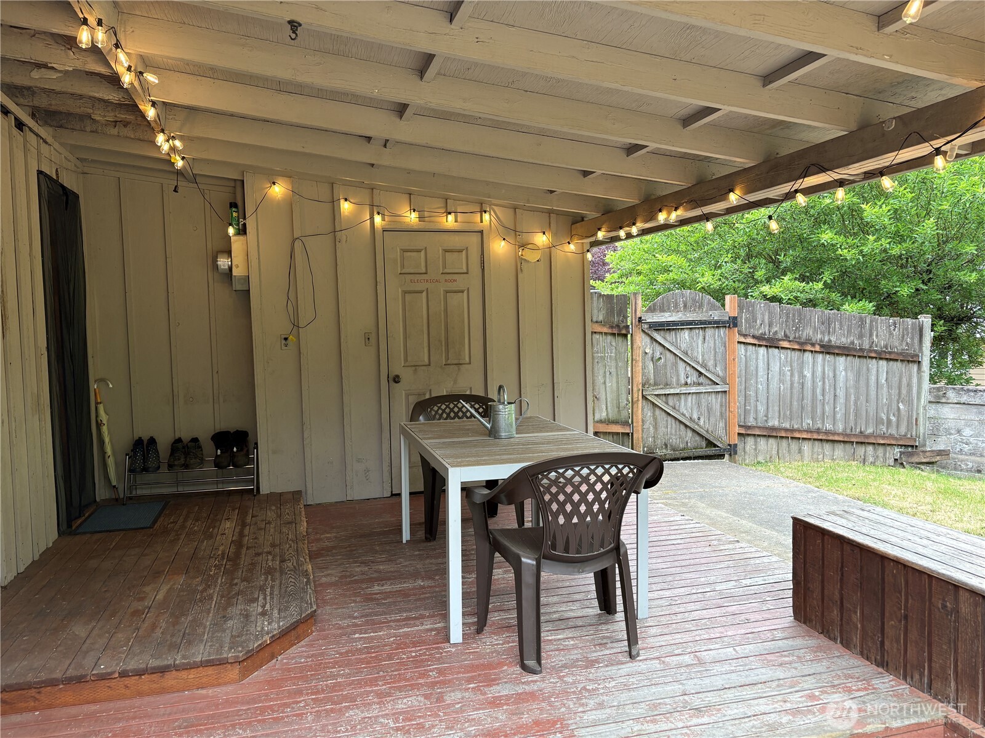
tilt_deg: -4.2
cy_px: 369
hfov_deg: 67.3
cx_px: 492
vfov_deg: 53.1
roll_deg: +1.4
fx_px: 740
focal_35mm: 26
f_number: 1.6
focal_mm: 5.96
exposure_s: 1/120
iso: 80
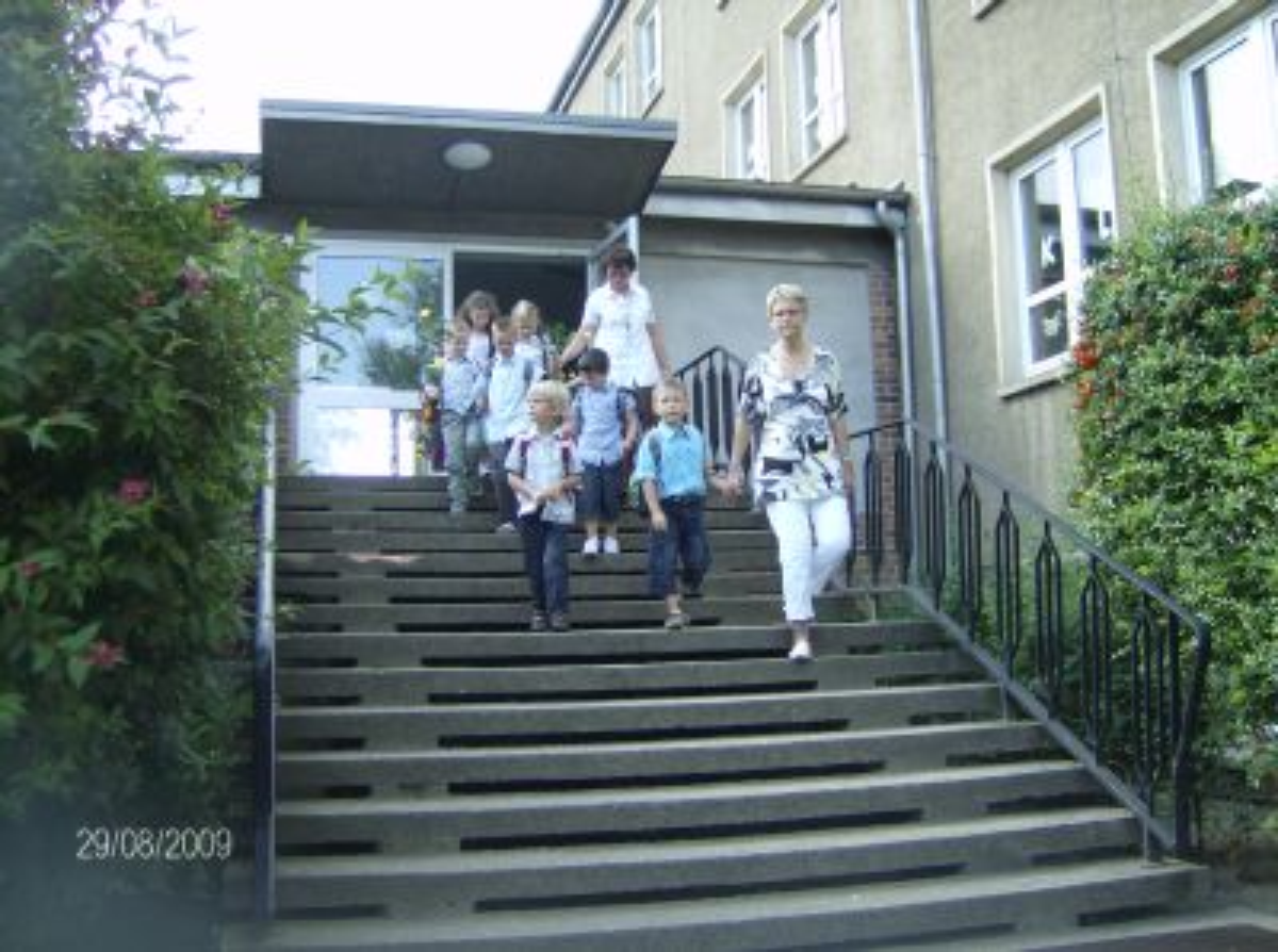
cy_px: 476
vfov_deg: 39.5
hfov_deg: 51.5
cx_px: 639
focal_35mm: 36
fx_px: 1326
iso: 100
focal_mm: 6
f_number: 2.8
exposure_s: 1/137
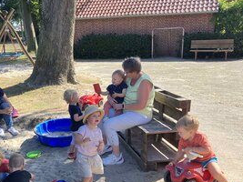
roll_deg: +1.7
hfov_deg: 44.0
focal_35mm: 42
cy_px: 112
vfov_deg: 34.2
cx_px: 75
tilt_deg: -14.7
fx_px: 295
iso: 32
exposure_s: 1/578
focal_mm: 3.99
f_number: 1.8
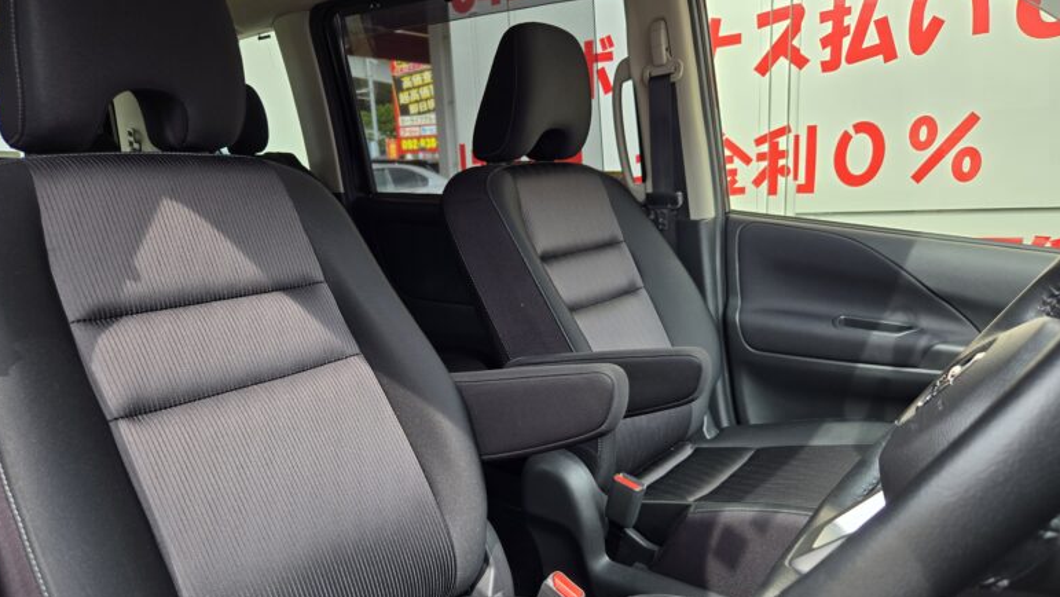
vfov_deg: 44.2
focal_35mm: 26
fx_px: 731
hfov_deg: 71.9
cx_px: 532
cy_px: 358
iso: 25
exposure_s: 1/214
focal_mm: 5.4
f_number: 1.8
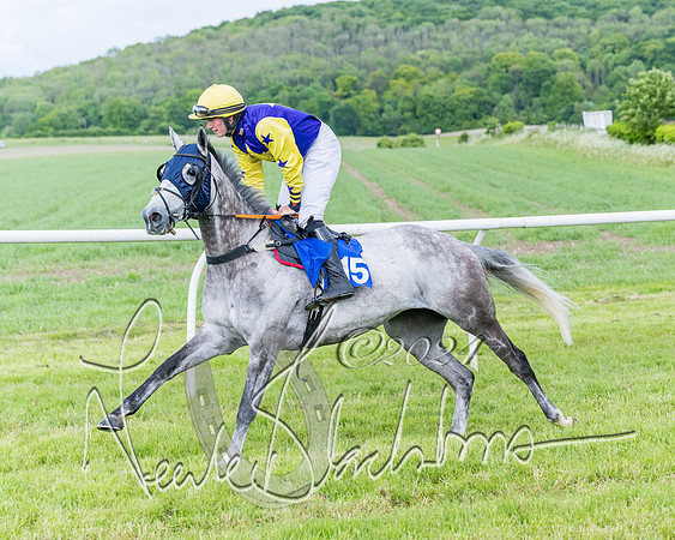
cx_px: 441
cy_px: 258
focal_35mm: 116
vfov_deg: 13.3
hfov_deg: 16.5
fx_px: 2316
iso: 400
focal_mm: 70
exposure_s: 1/2500
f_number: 4
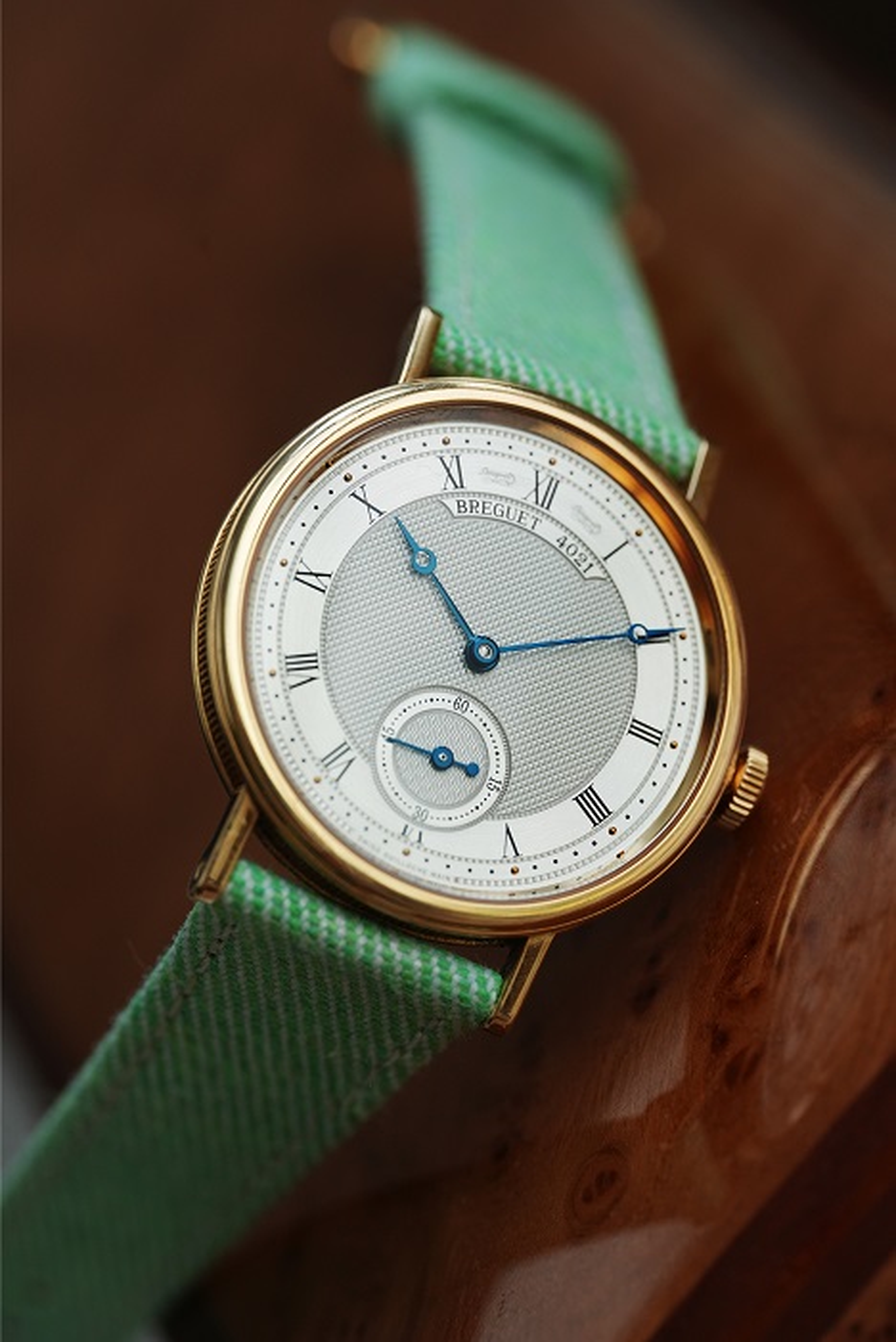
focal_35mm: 105
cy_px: 671
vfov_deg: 19.4
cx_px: 448
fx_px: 3916
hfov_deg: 13.1
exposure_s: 1/250
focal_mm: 105
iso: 800
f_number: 5.6
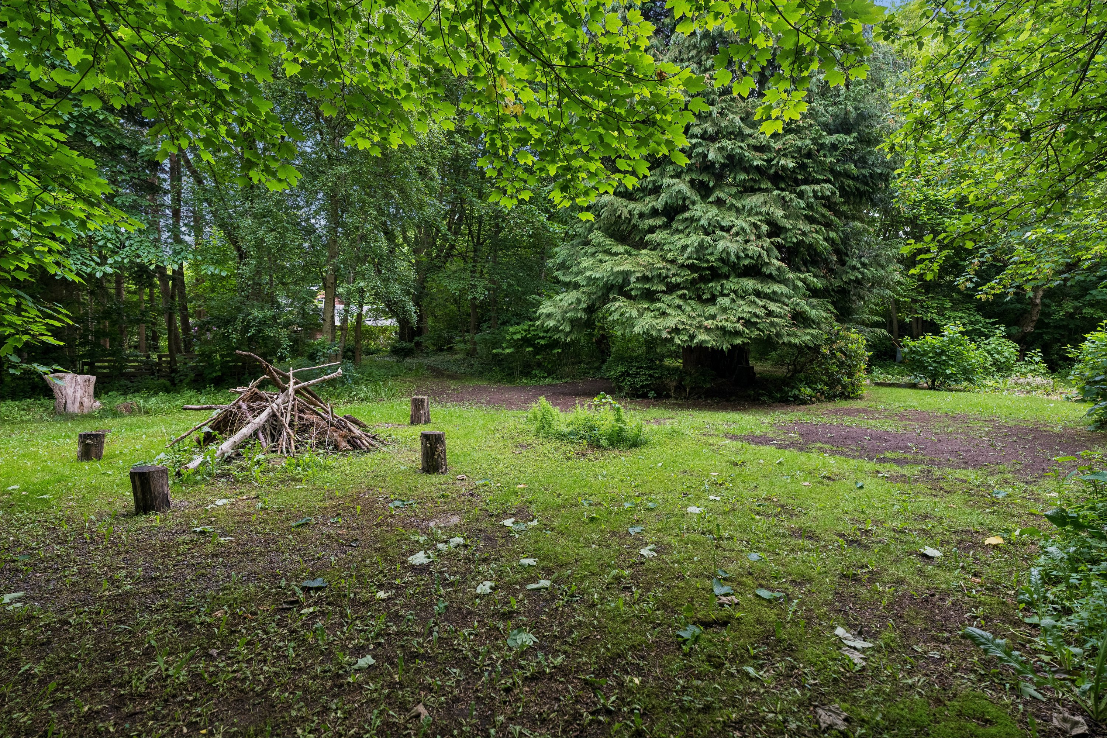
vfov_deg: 67.4
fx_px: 553
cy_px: 369
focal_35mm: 18
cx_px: 554
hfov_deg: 90.0
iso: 800
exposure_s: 1/400
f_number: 4
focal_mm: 18
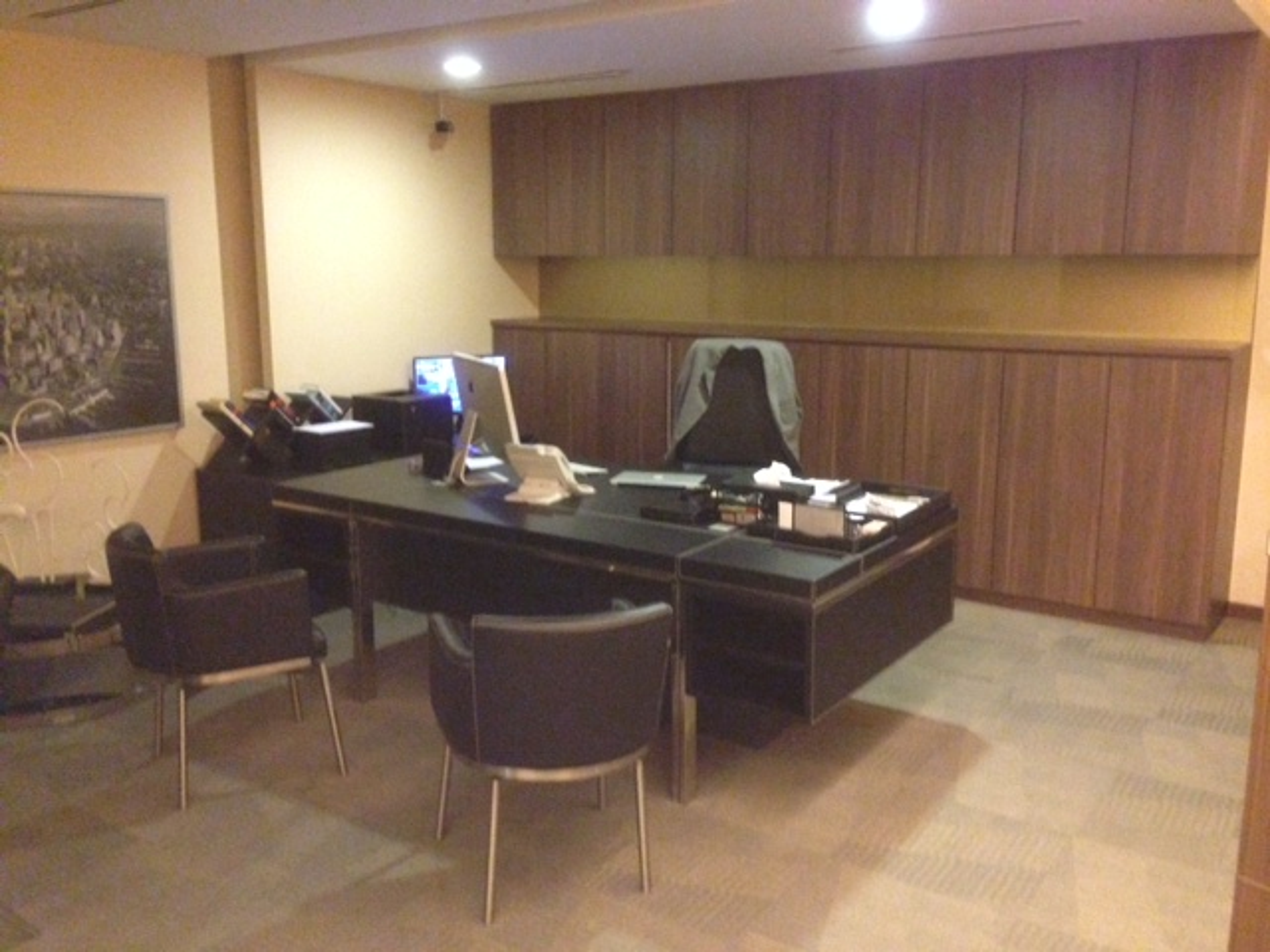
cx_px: 635
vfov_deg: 42.9
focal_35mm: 33
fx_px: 1211
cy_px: 476
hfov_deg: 55.4
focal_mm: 4.12
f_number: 2.4
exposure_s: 1/15
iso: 800
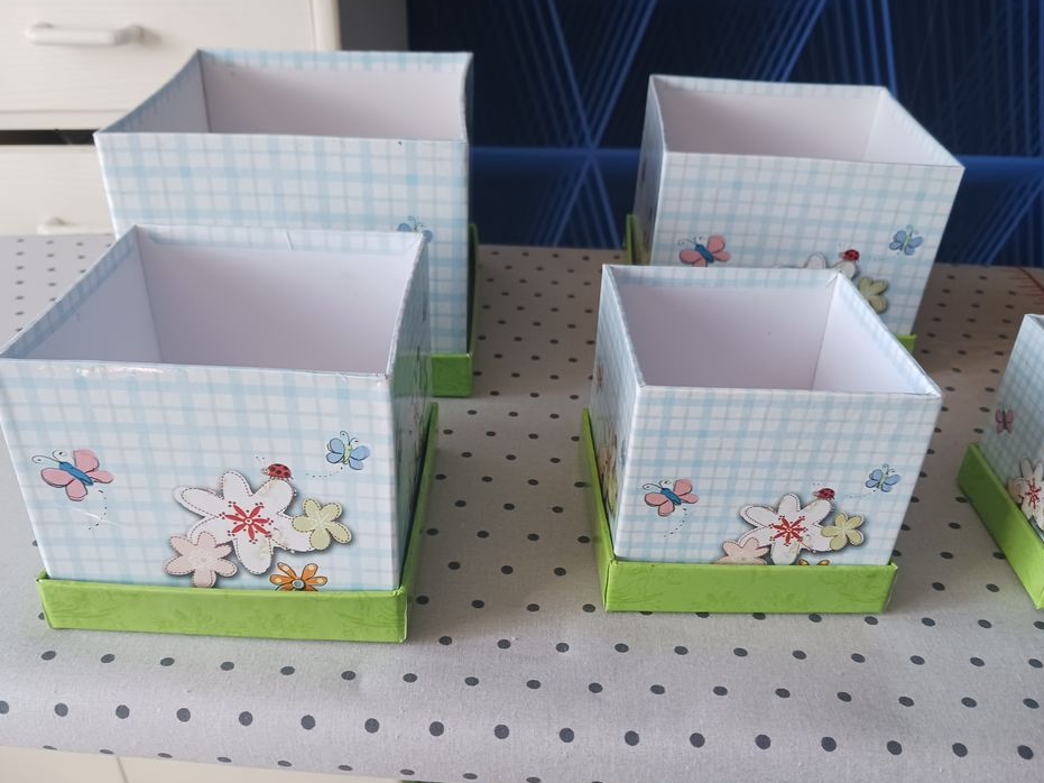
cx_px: 489
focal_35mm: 29
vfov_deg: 48.2
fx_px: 875
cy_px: 394
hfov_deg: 61.6
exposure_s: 1/50
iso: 200
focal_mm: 4
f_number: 1.8
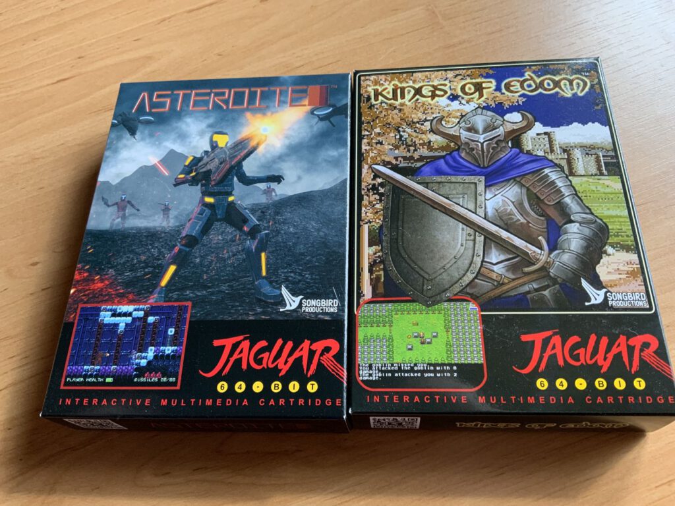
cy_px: 253
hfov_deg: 61.7
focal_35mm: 29
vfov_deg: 48.2
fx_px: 565
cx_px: 338
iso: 64
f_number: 1.8
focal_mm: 3
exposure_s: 1/119
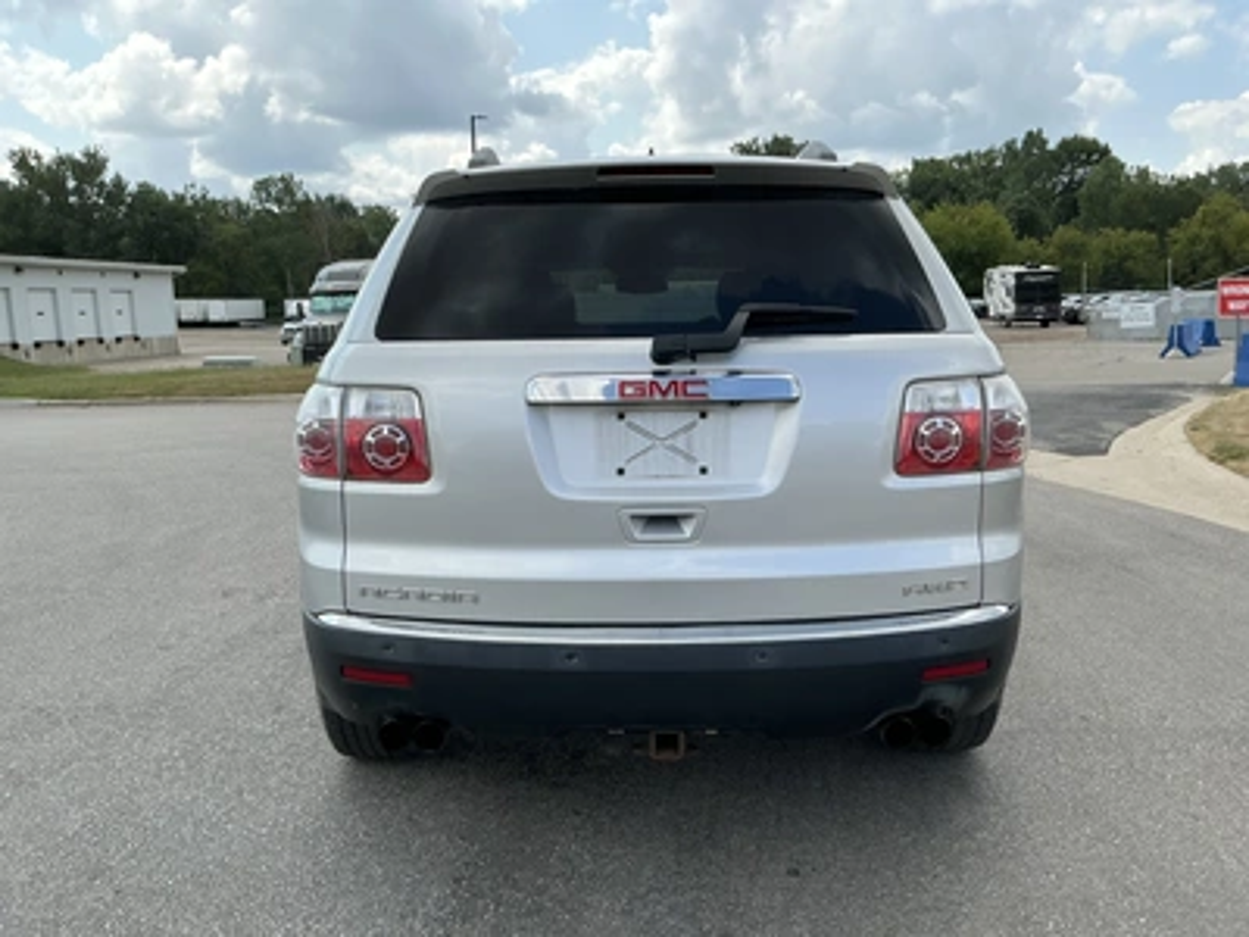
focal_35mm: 28
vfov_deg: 49.7
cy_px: 468
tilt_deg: -5.1
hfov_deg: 63.4
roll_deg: +1.4
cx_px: 624
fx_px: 1010
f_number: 1.8
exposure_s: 1/1311
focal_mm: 3
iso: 25
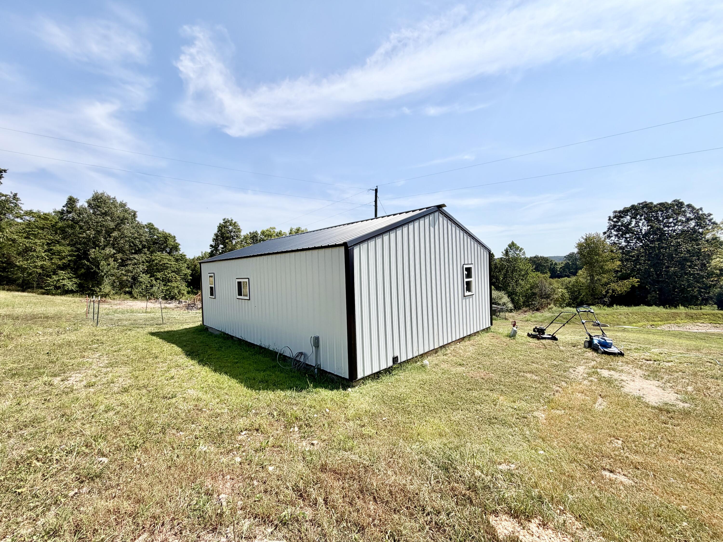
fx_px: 292
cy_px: 271
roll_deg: +1.6
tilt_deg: -0.8
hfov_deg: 102.1
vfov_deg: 85.7
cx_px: 362
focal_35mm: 14
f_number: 2.2
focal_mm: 2.22
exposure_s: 1/1211
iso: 20
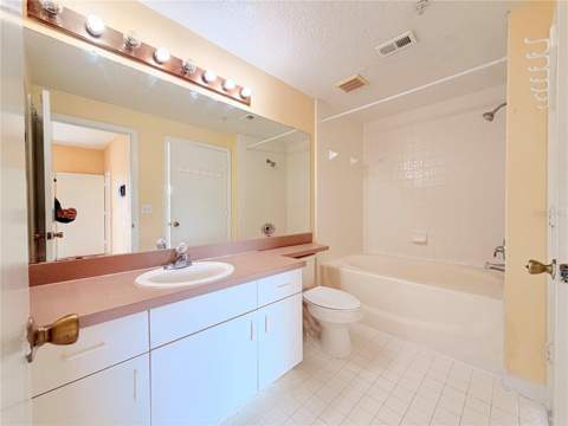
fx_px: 230
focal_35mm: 14
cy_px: 213
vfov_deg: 85.7
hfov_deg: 102.1
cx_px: 284
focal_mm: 2.22
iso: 125
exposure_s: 1/120
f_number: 2.2
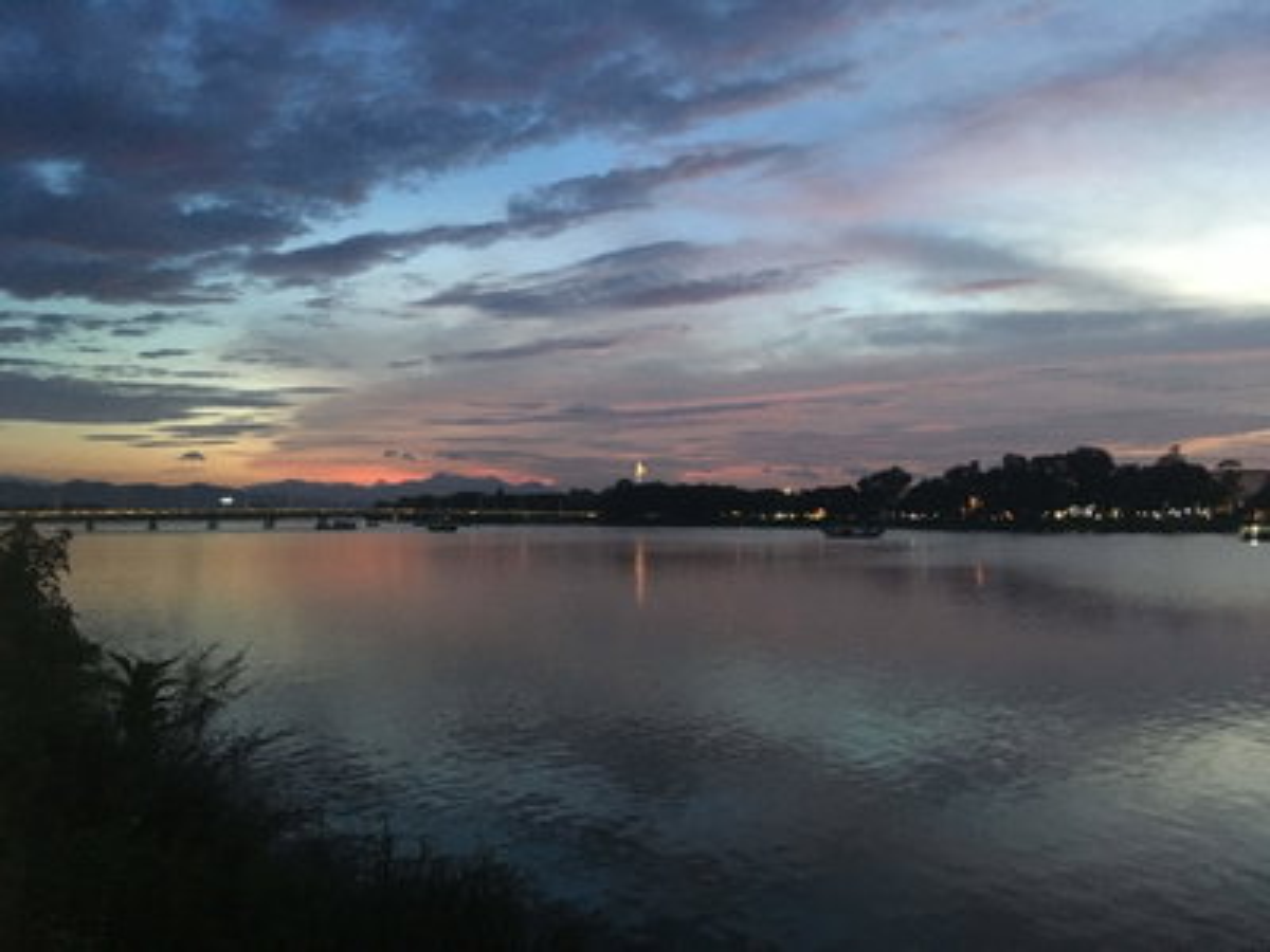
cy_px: 476
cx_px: 635
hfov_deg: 61.7
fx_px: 1064
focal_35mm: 29
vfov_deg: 48.2
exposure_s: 1/17
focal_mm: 4.15
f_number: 2.2
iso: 400
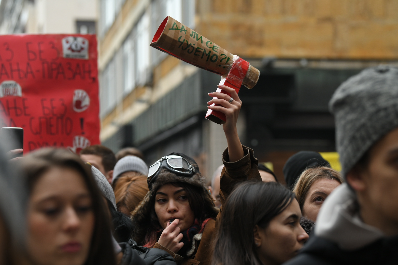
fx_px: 1050
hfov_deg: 21.5
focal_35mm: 95
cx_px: 199
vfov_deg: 14.4
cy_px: 132
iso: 800
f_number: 4
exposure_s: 1/400
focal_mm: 95
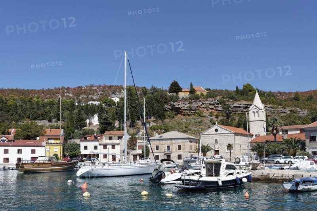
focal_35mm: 33
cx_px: 158
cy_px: 106
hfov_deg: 57.3
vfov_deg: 39.9
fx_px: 290
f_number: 8
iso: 100
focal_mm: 33
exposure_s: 1/400
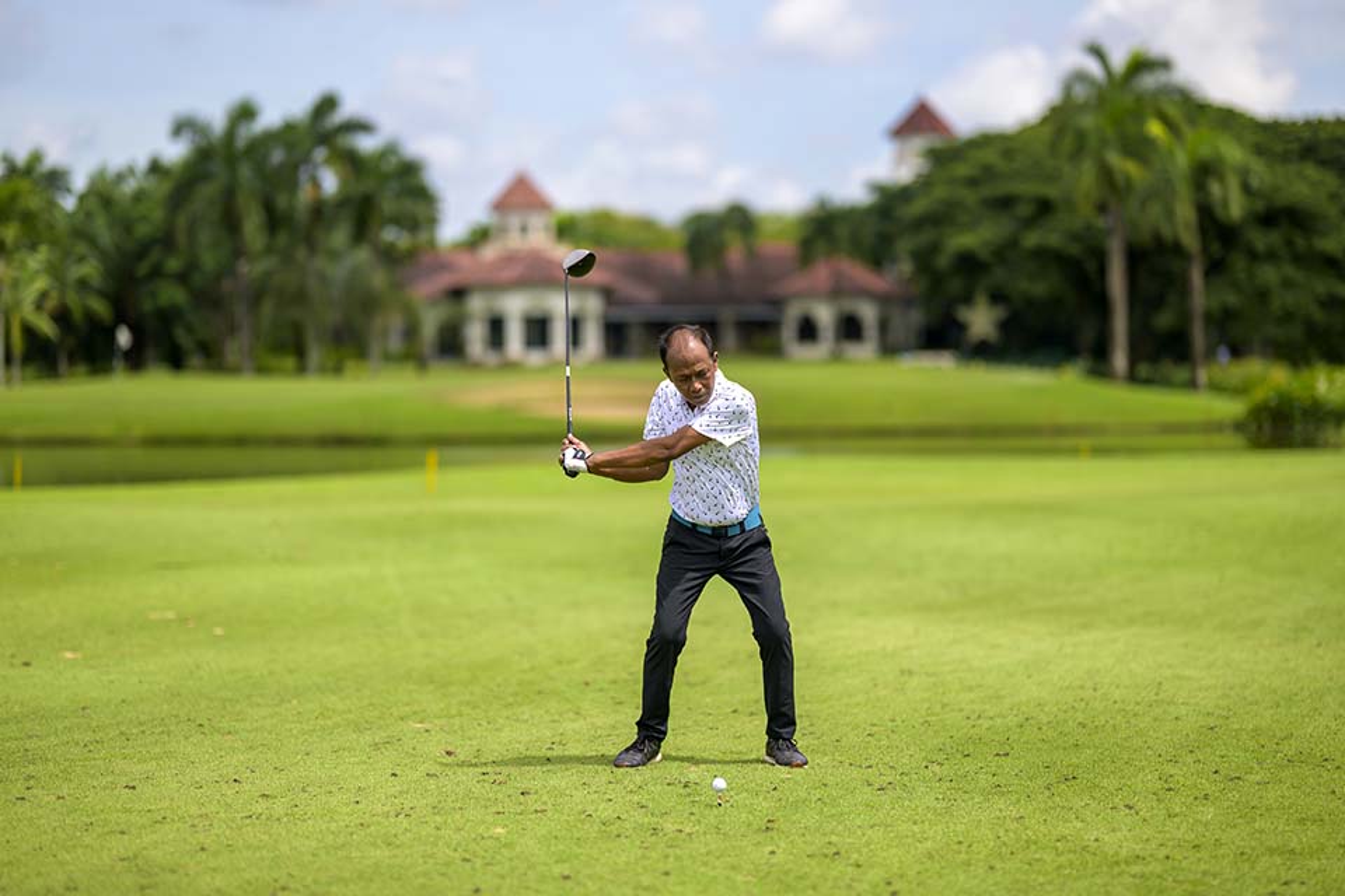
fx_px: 3175
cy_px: 448
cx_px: 672
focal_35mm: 85
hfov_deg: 23.9
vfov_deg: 16.1
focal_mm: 85
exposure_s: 1/20000
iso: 180
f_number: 1.2
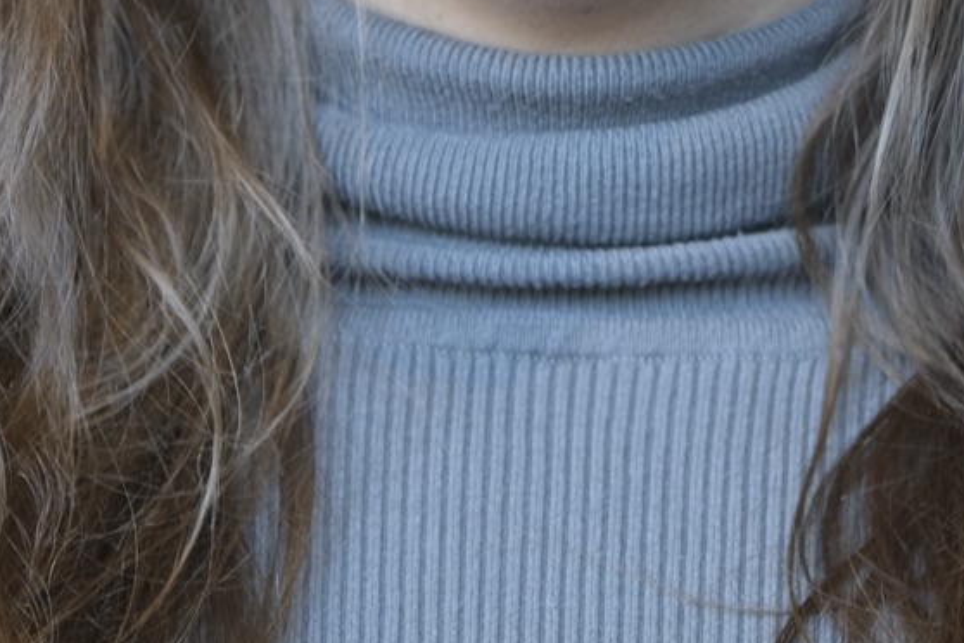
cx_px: 719
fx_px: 6480
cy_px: -387
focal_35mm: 242
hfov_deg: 8.5
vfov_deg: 5.6
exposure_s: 1/60
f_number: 2.8
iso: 800
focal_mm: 50
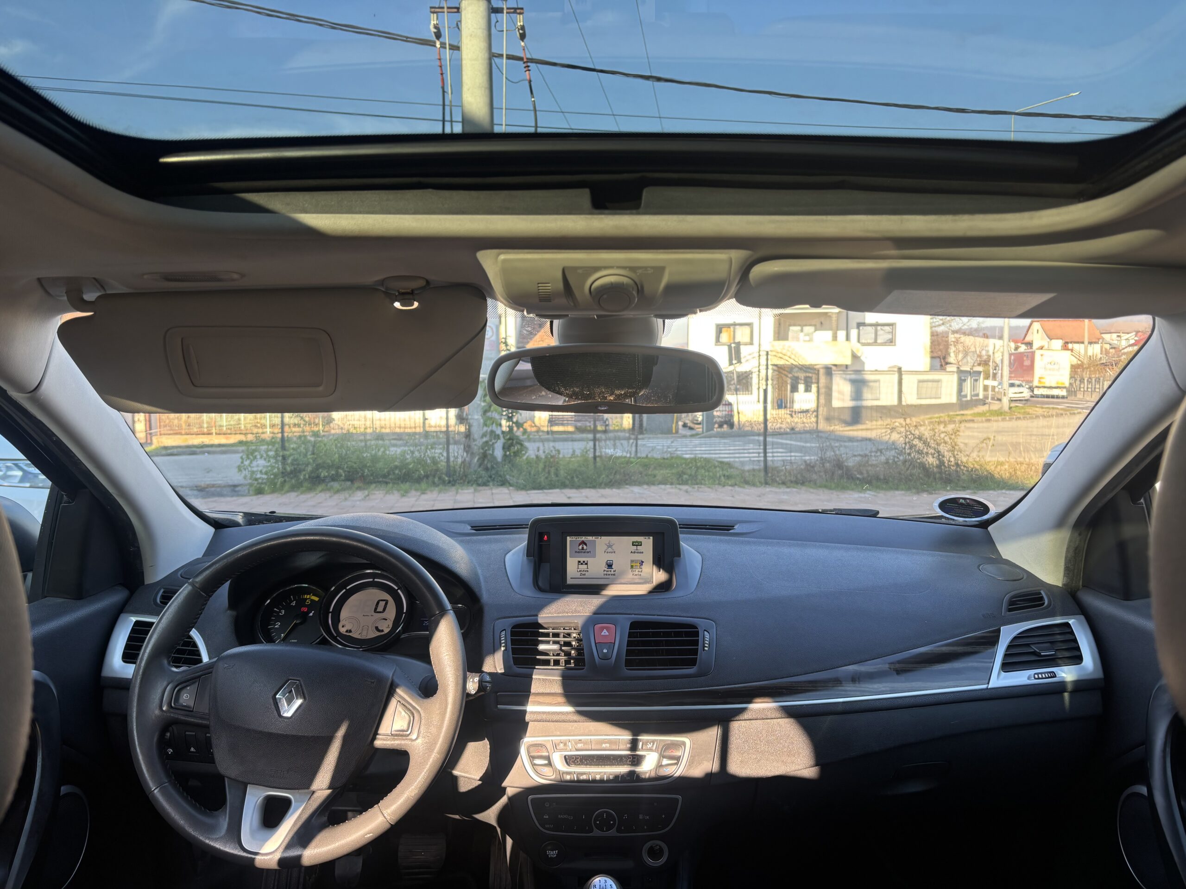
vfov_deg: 53.1
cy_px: 444
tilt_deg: -4.7
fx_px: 891
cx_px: 593
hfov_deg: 67.3
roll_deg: +0.5
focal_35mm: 26
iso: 40
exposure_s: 1/150
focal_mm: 5.96
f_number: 1.6
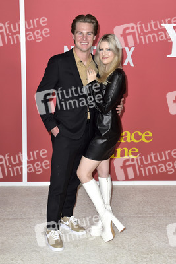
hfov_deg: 28.1
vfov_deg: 41.1
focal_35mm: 48
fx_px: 352
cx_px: 88
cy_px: 132
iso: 400
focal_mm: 48
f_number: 6.3
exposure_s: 1/250
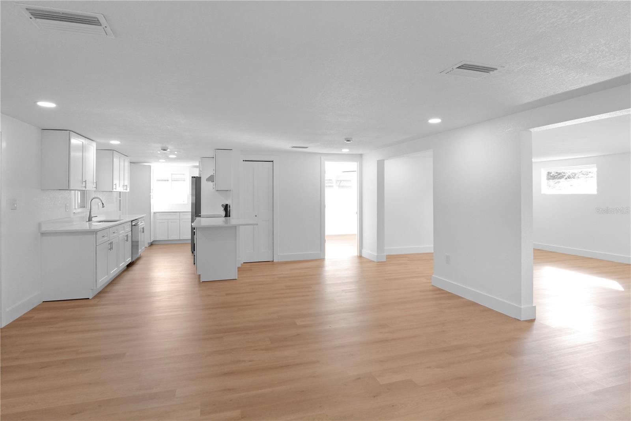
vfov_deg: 67.4
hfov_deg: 90.0
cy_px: 210
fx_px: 315
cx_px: 316
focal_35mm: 18
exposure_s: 1/80
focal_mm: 12
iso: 800
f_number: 6.3
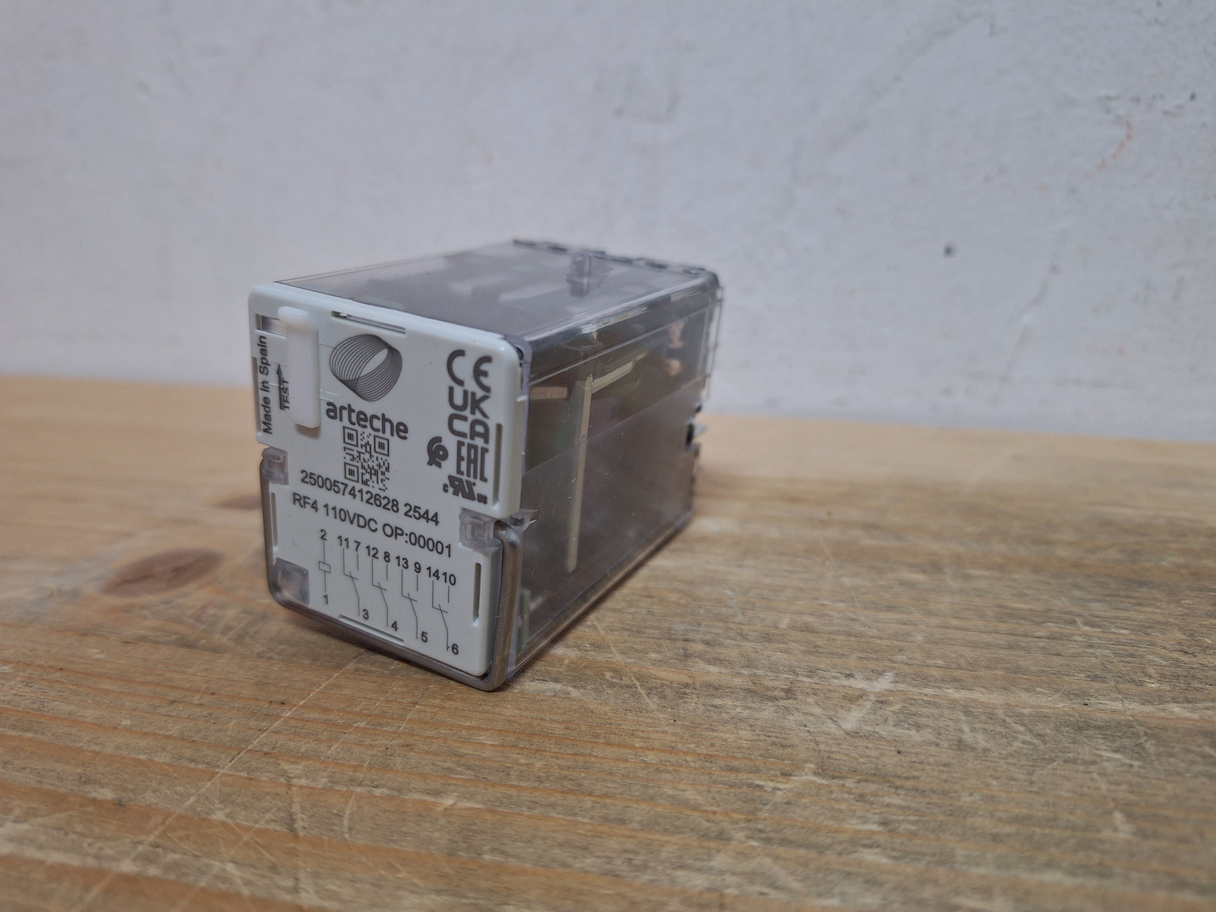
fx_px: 808
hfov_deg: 73.9
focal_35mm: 23
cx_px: 608
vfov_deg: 58.9
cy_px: 456
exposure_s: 1/33
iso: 200
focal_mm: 5.54
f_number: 1.8
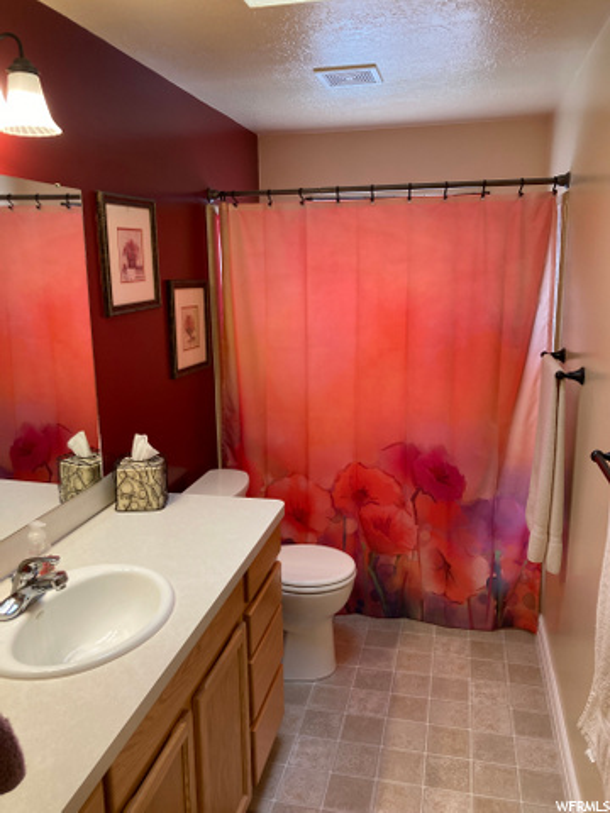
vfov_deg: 63.4
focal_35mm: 28
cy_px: 406
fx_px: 658
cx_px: 305
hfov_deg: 49.7
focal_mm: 3.99
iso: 80
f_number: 1.8
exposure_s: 1/87
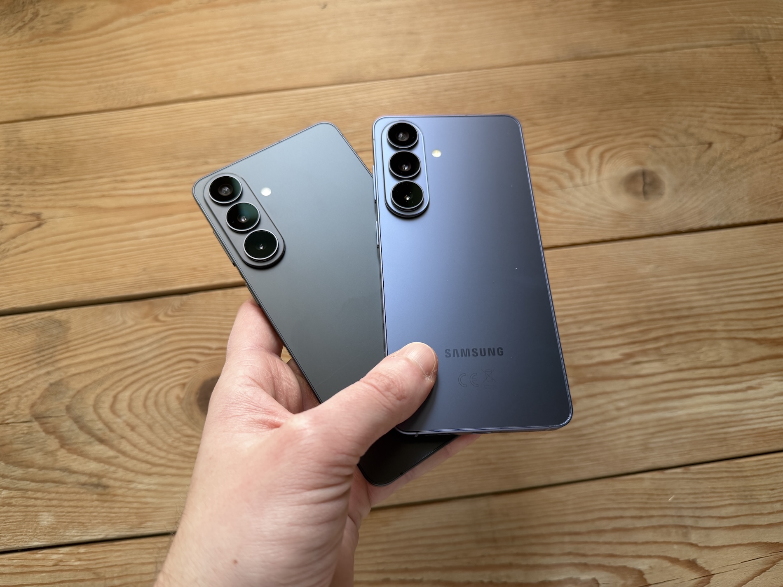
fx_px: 543
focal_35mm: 24
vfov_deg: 56.8
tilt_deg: -72.3
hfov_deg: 71.6
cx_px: 392
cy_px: 294
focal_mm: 6.76
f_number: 1.78
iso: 160
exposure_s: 1/121
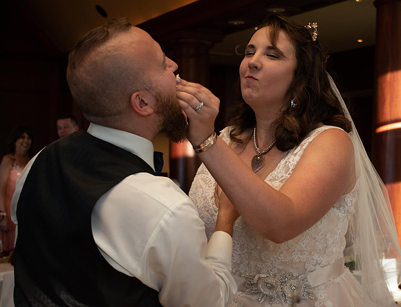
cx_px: 246
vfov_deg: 23.5
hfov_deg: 30.3
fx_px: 739
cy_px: 143
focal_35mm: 63
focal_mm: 36
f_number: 4.8
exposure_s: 1/80
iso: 800
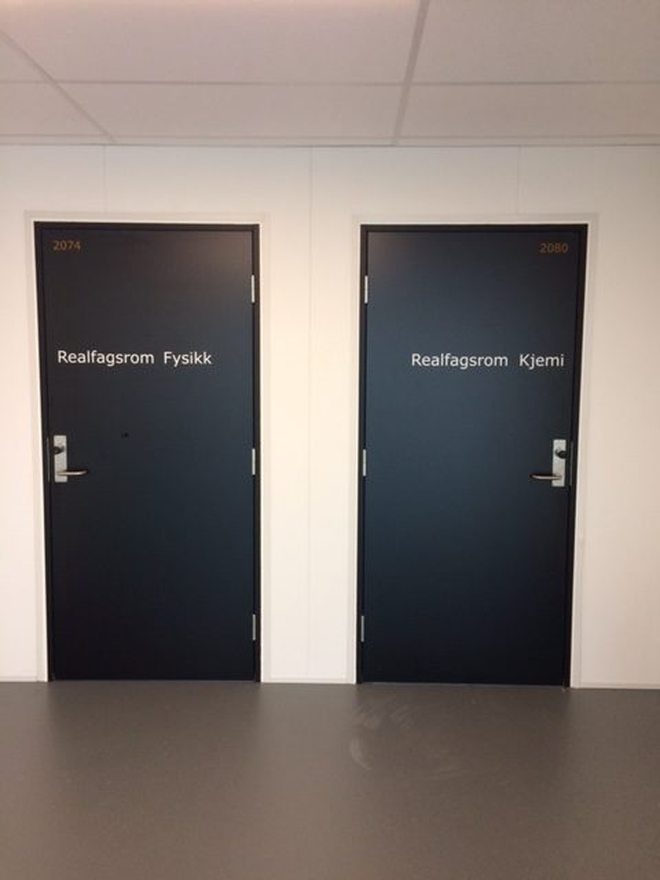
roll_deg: +0.8
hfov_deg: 48.2
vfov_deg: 61.7
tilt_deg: -4.6
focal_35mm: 29
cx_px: 330
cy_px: 440
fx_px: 737
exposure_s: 1/33
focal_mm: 4.15
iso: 80
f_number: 2.2
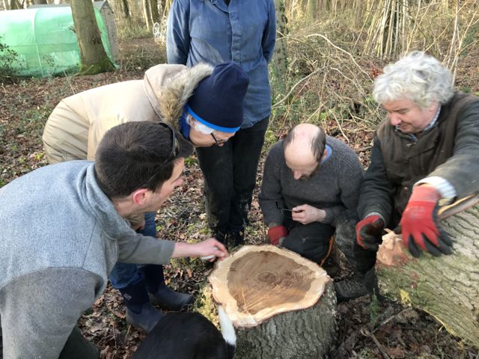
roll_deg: +3.8
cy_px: 180
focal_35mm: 28
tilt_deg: -21.7
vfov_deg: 49.7
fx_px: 387
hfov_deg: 63.4
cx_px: 240
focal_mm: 3.99
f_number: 1.8
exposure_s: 1/50
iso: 25
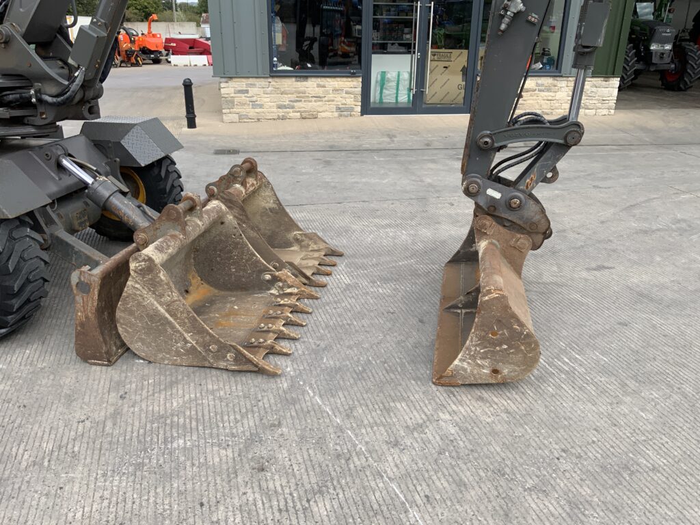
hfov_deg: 61.7
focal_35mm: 29
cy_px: 262
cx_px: 350
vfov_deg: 48.2
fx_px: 586
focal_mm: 3
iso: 16
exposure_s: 1/781
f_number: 1.8
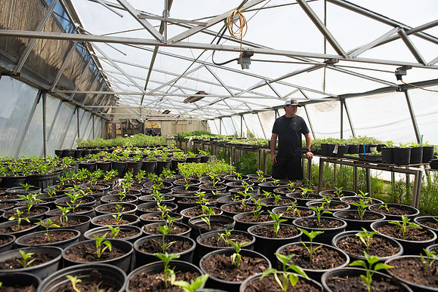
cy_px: 146
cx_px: 219
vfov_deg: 53.2
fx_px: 292
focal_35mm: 24
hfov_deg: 73.7
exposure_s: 1/2000
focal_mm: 24
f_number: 4.5
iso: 500
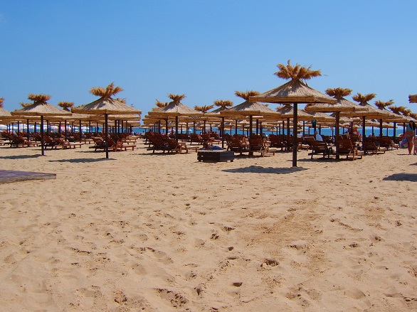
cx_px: 208
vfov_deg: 45.4
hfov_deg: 58.4
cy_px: 156
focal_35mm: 31
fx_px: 373
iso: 50
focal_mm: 8.13
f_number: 6.7
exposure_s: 1/385
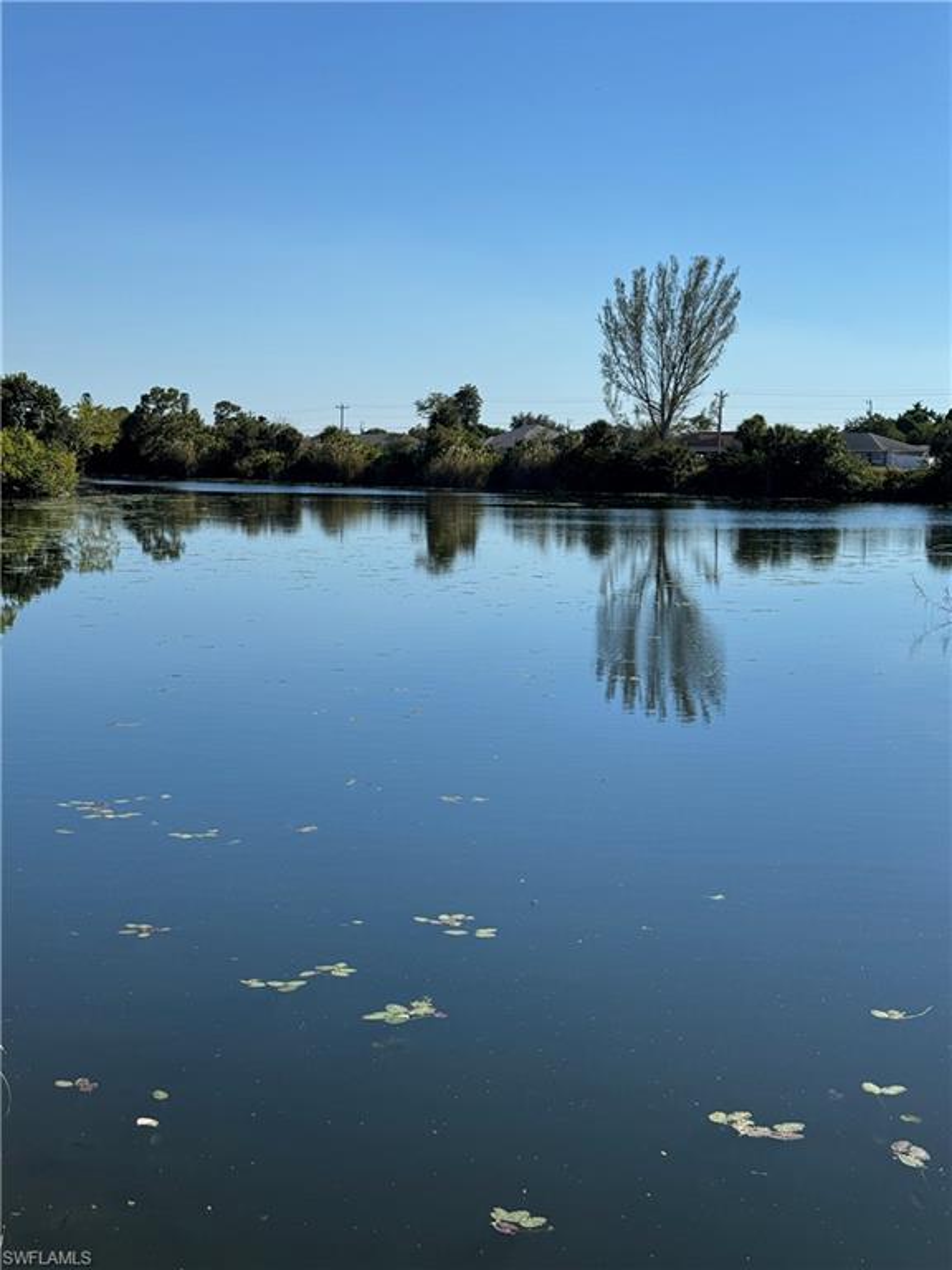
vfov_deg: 39.7
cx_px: 476
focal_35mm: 48
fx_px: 1760
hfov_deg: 30.3
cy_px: 635
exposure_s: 1/7092
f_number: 1.78
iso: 64
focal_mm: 6.76
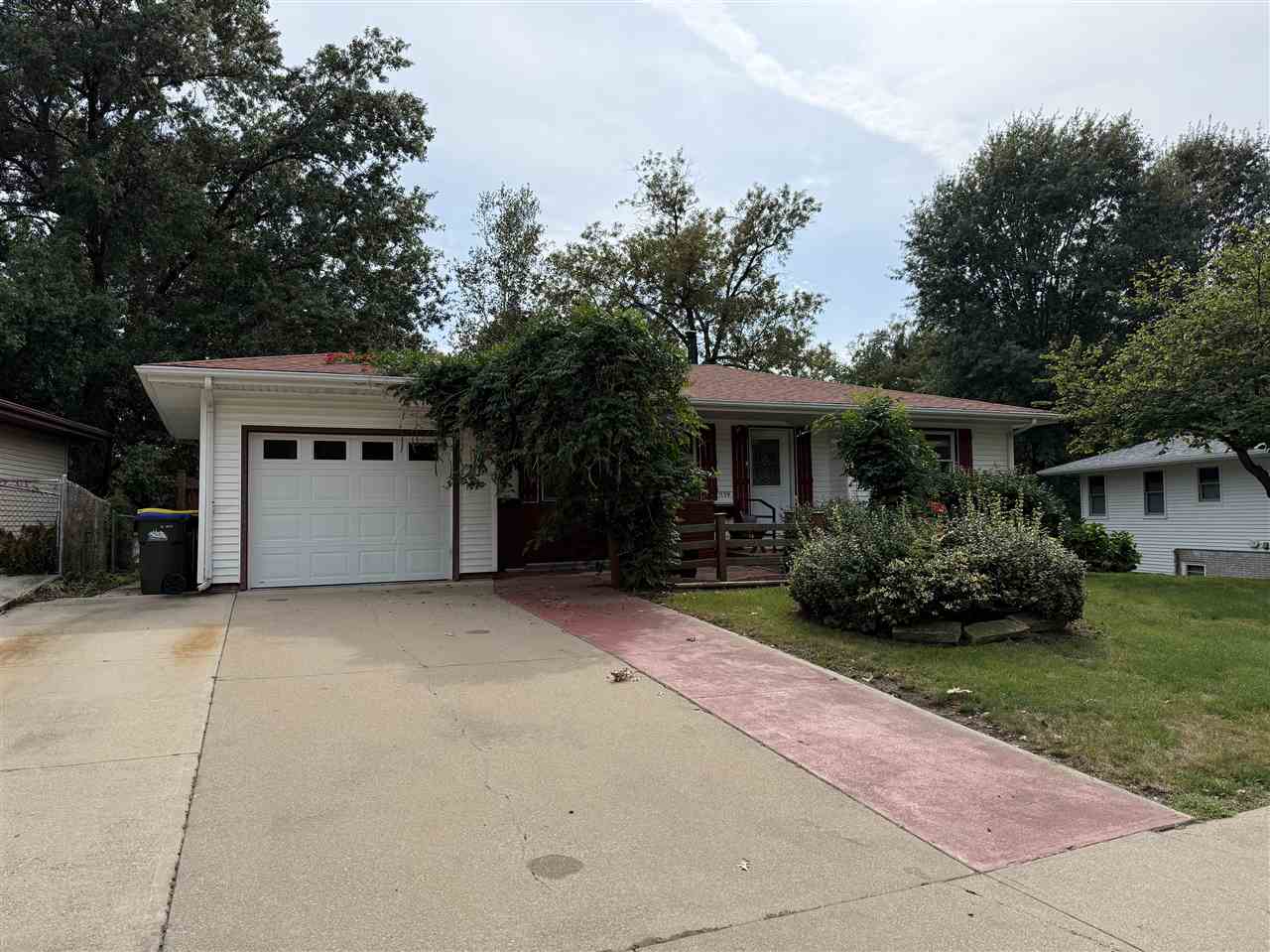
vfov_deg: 56.8
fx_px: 880
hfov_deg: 71.6
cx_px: 635
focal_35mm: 24
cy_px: 476
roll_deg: +1.0
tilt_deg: +3.3
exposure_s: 1/6711
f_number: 1.78
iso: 100
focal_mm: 6.76
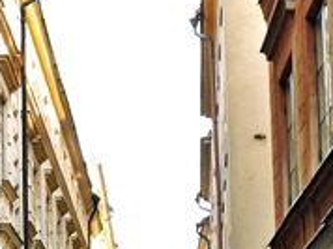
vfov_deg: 10.7
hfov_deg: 14.6
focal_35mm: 135
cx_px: 88
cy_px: 316
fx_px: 1297
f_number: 3.3
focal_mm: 4.3
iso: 100
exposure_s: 1/100
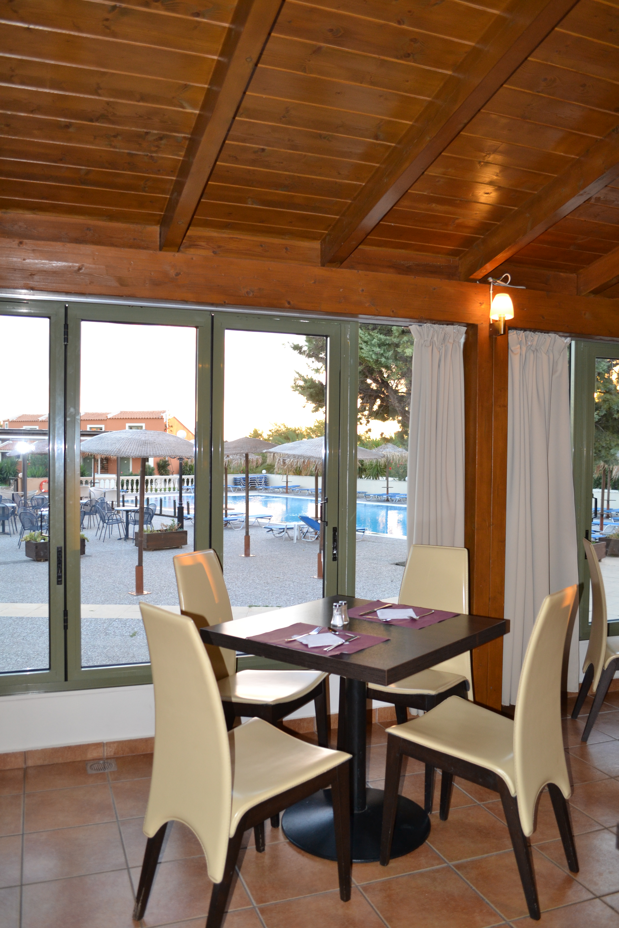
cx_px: 310
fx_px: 696
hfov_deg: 47.9
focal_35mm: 27
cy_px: 464
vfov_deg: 67.4
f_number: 4
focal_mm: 18
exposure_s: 1/60
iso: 400
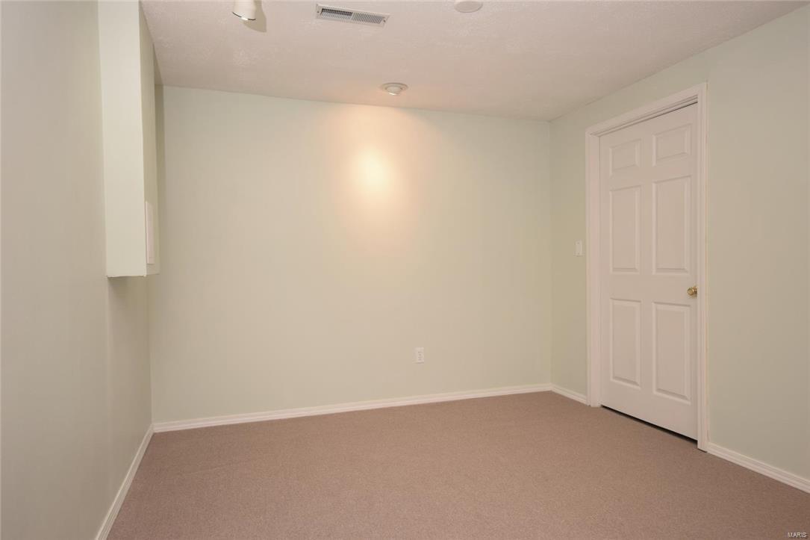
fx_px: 540
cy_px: 270
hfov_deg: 73.8
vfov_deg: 53.1
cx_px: 405
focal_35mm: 24
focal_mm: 16
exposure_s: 1/60
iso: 800
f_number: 7.1
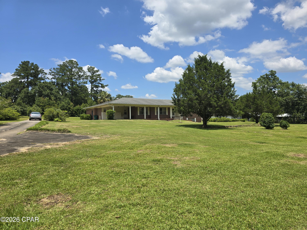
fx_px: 204
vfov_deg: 58.9
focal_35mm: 23
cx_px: 154
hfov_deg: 73.9
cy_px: 115
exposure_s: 1/1120
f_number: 1.7
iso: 12
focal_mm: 6.3
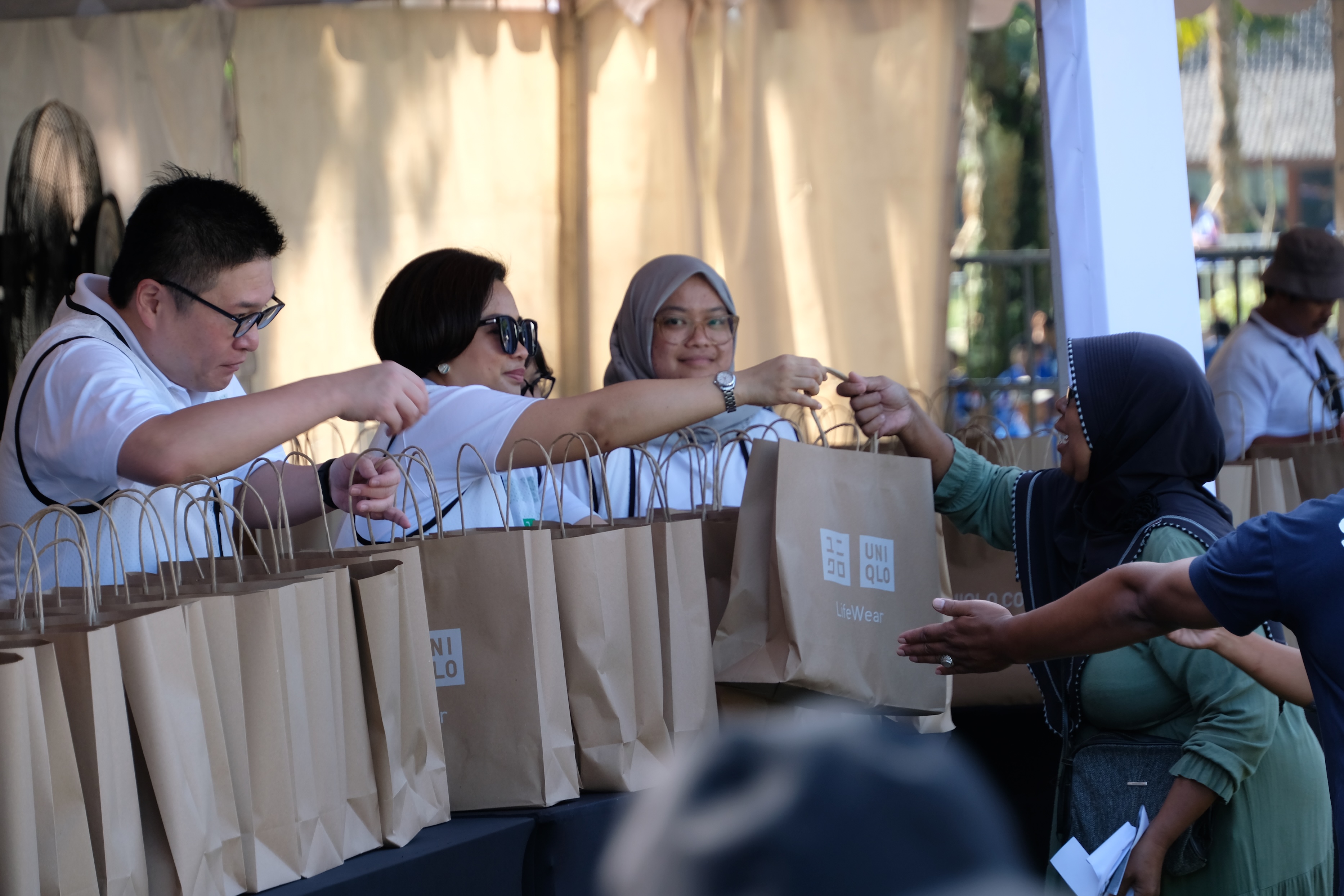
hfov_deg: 10.0
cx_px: 672
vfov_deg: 6.7
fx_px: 7690
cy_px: 448
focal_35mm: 206
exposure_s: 1/160
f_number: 5.6
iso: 320
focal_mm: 137.2
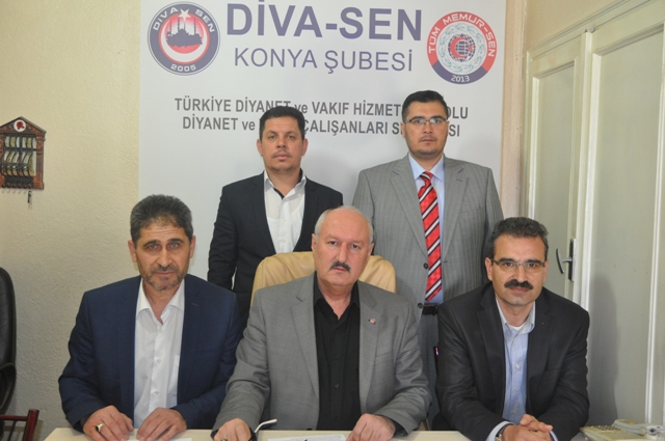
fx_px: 692
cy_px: 220
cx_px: 332
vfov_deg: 35.4
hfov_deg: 51.3
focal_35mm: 38
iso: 900
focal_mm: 25
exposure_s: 1/60
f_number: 3.8
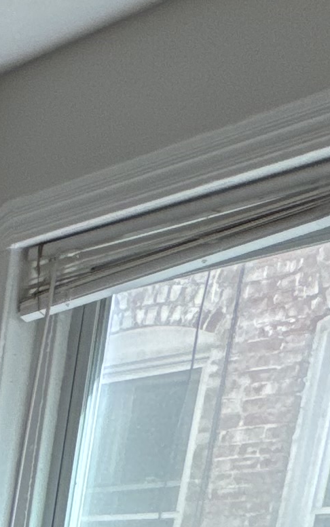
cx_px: -667
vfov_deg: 21.6
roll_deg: -1.2
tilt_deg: -13.2
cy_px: 825
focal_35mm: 77
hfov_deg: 10.9
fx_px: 1107
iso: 125
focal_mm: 2.22
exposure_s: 1/120
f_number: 2.2
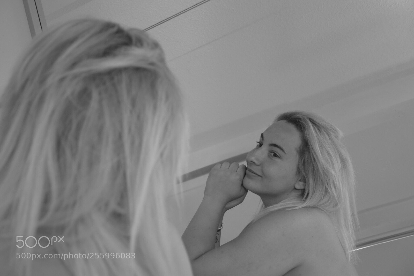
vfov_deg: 25.8
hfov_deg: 37.8
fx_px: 604
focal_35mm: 52
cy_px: 138
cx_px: 207
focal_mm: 35
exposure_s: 1/80
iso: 400
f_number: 4.5
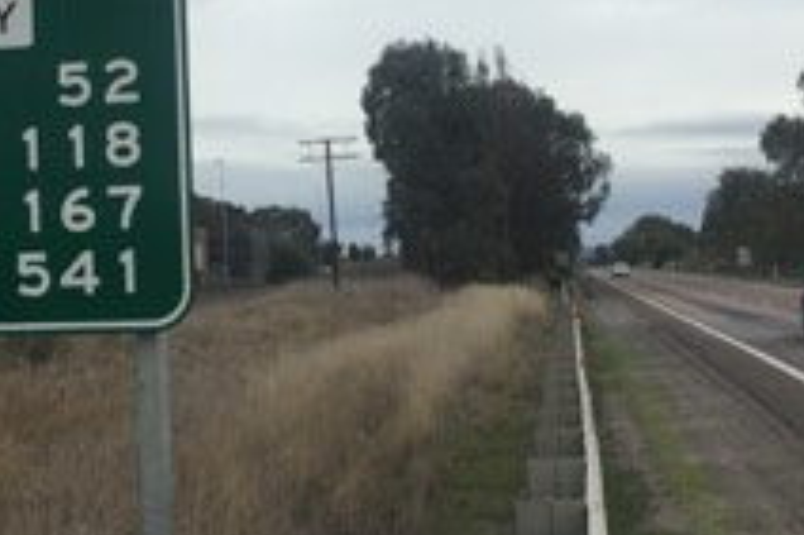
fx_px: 1651
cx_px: 190
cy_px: 152
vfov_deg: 18.3
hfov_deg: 27.0
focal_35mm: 74
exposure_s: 1/694
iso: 32
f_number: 2.2
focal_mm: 4.15
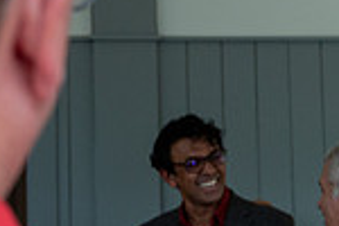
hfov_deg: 16.5
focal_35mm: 116
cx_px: 461
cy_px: 113
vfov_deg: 11.8
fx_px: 1092
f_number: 4
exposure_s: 1/640
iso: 1600
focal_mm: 30
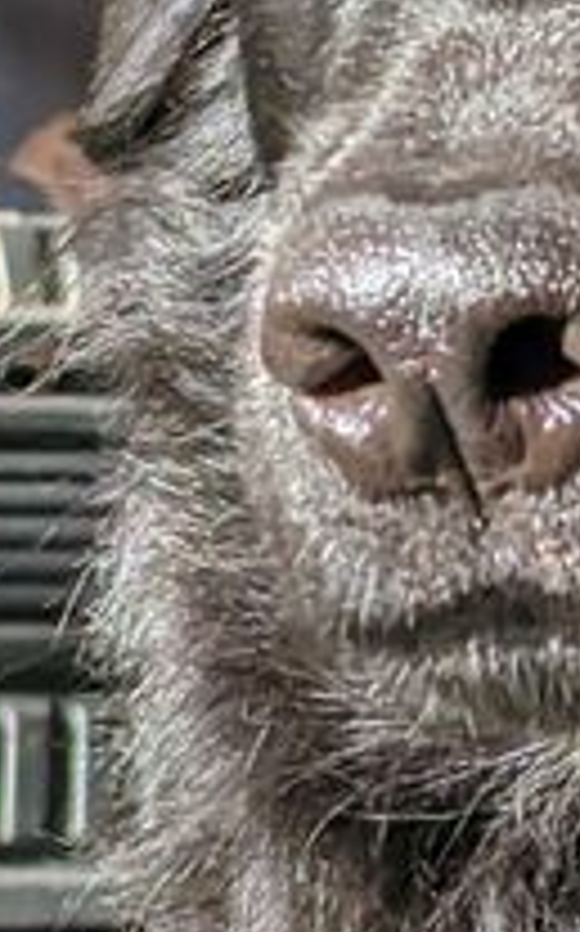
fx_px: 7983
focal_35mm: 315
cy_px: 864
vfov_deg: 6.7
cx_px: 508
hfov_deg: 4.2
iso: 38
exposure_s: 1/427
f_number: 1.85
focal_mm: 6.81
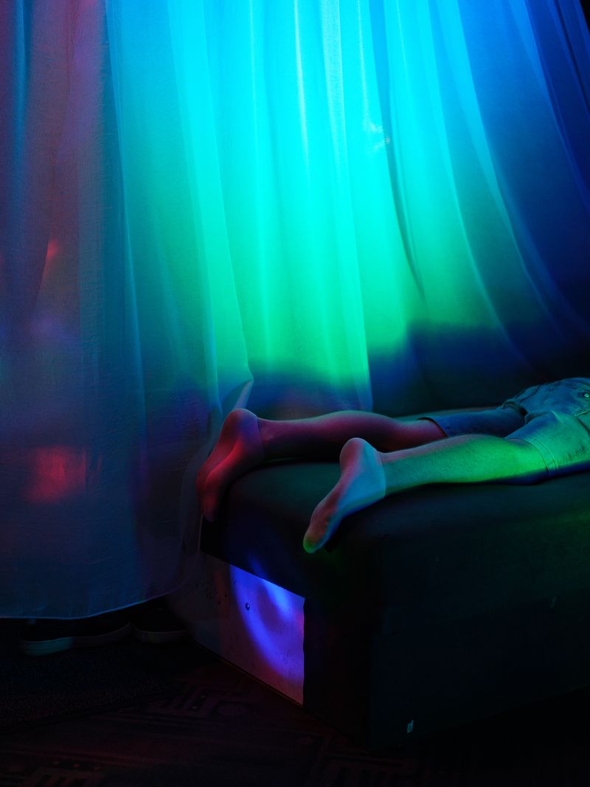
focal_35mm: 50
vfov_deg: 38.2
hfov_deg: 29.1
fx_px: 1137
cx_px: 295
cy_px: 394
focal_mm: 63
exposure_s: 1/100
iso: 4000
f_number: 2.8
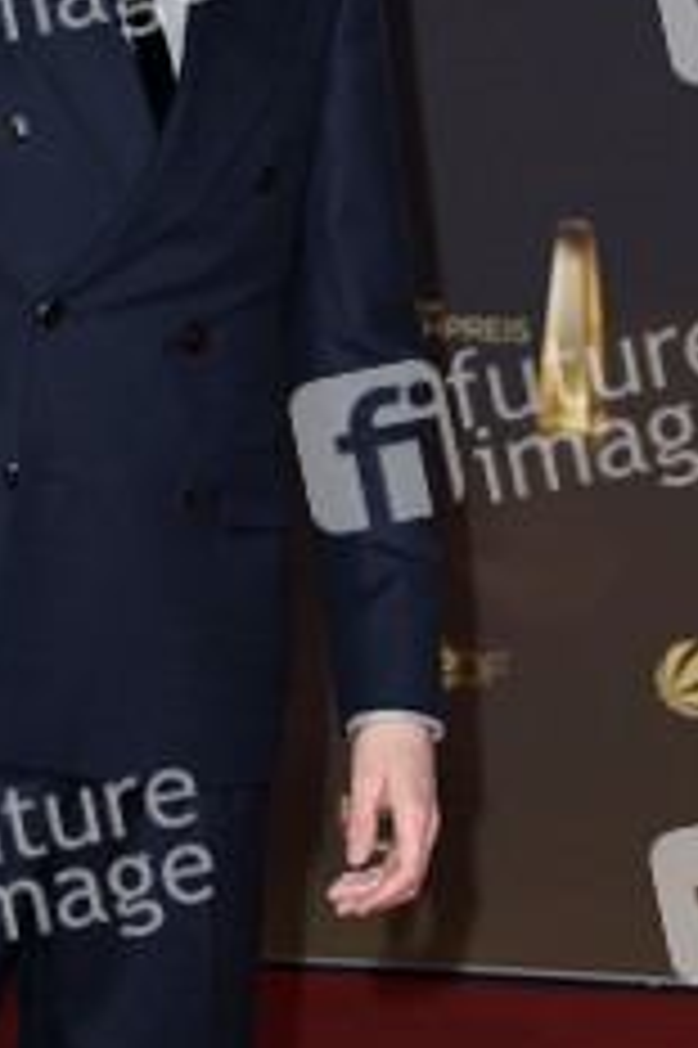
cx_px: 113
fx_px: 4893
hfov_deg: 8.1
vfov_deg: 12.2
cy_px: 202
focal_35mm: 168
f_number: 5.6
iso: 1250
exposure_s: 1/250
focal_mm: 98
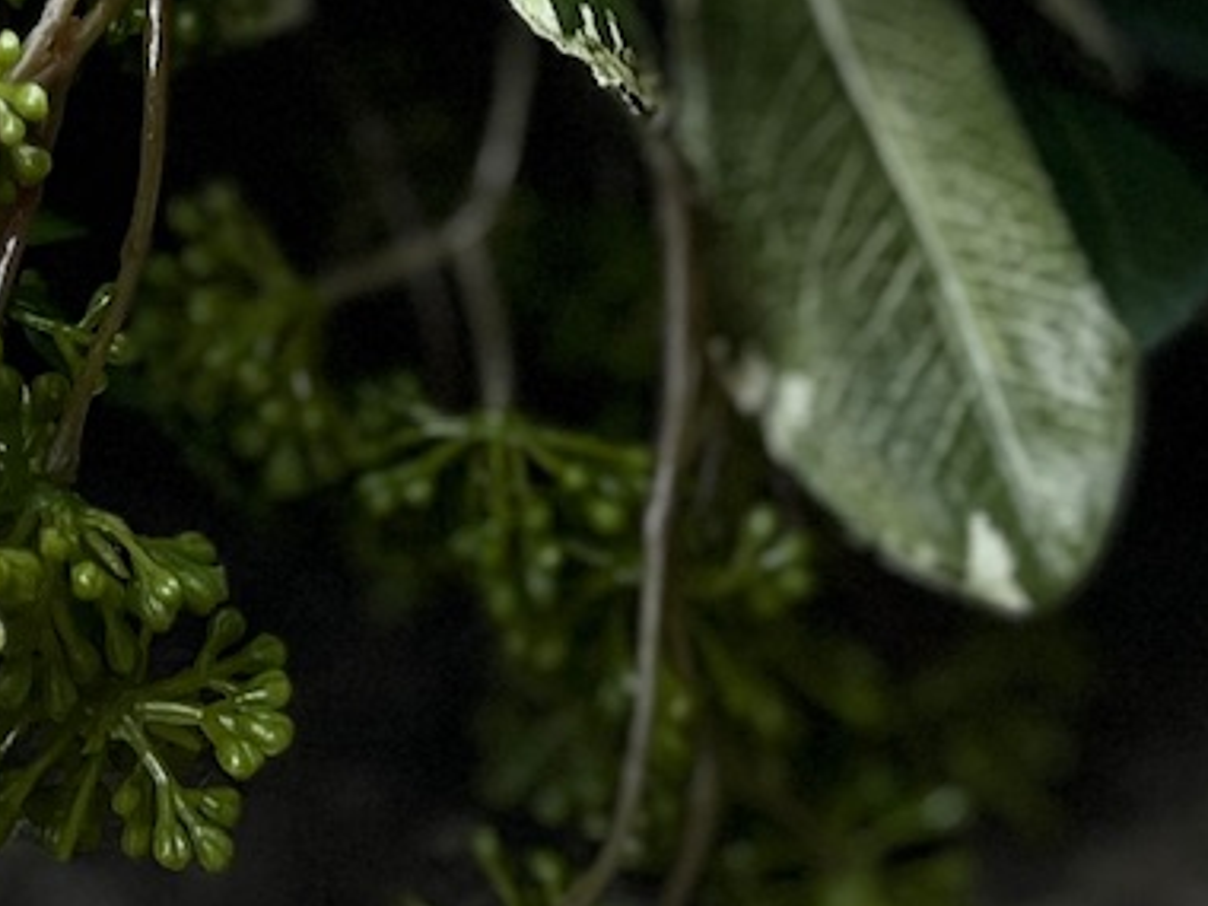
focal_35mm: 140
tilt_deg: -19.7
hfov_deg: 13.9
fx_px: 4886
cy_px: -744
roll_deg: -0.9
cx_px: 3
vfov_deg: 10.0
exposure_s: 1/122
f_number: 1.6
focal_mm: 5.1
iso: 64
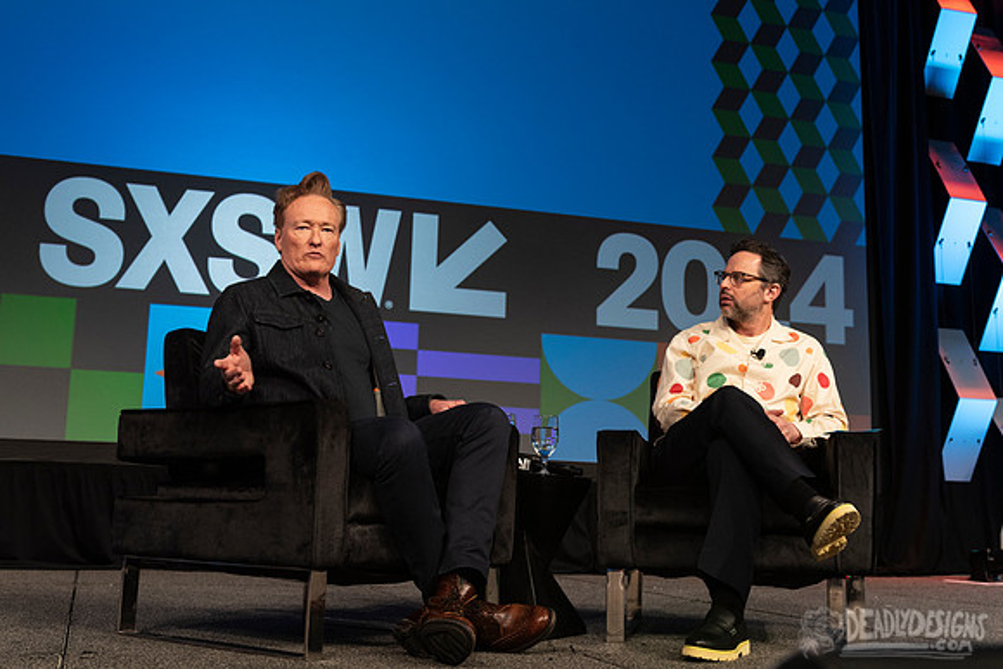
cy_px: 305
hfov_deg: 44.8
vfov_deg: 30.8
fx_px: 1216
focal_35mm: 44
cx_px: 501
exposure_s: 1/320
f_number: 4
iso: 1250
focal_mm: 35
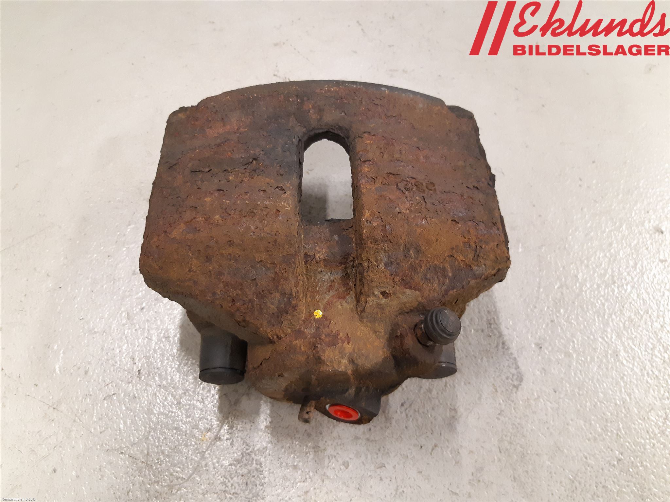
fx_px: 503
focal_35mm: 26
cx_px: 335
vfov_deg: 53.1
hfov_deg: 67.3
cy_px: 251
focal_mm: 3.93
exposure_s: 1/50
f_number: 1.7
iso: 320
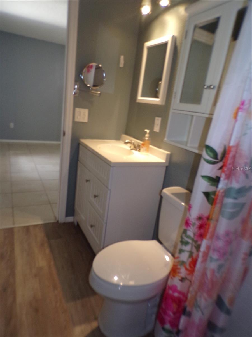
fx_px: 233
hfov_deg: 56.8
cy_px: 168
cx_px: 126
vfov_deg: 71.6
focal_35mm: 24
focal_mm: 4.3
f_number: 3
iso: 200
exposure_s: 1/34
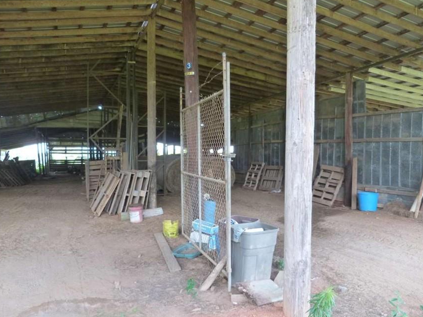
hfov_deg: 60.0
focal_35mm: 30
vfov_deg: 46.8
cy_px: 169
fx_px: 367
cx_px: 216
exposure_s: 1/60
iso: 250
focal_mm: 4.5
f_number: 2.8
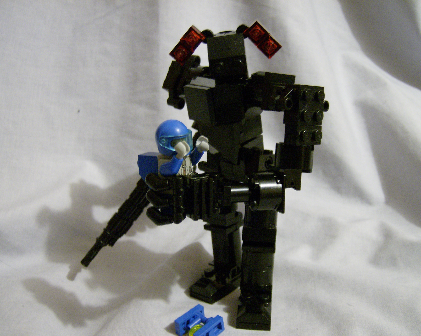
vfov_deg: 39.2
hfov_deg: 47.9
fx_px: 473
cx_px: 208
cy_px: 171
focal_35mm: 38
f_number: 2.8
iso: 200
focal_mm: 6
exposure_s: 1/5.85
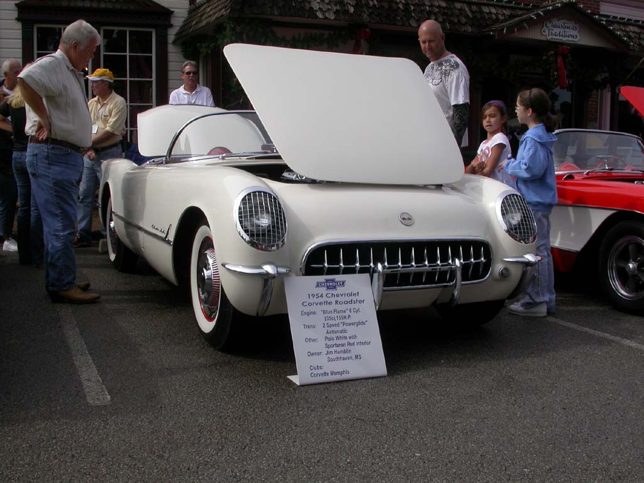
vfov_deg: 37.7
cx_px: 322
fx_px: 707
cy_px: 242
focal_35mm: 38
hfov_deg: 49.0
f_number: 7.5
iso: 100
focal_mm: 7.85
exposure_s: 1/418
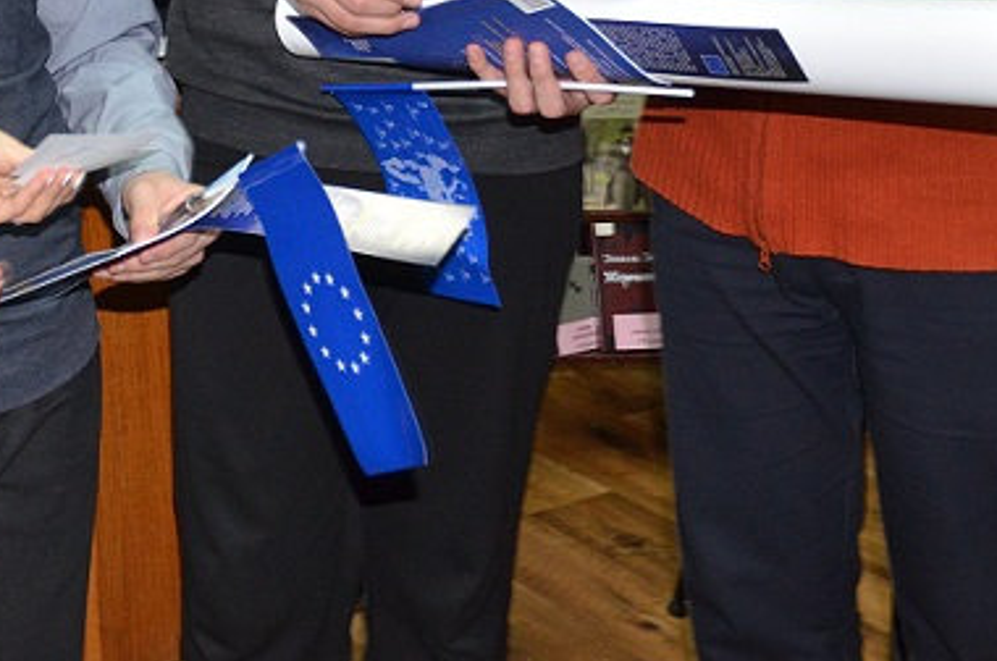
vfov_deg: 18.4
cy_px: -119
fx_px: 1935
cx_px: -89
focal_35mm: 70
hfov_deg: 26.7
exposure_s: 1/60
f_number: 5
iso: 1000
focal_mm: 18
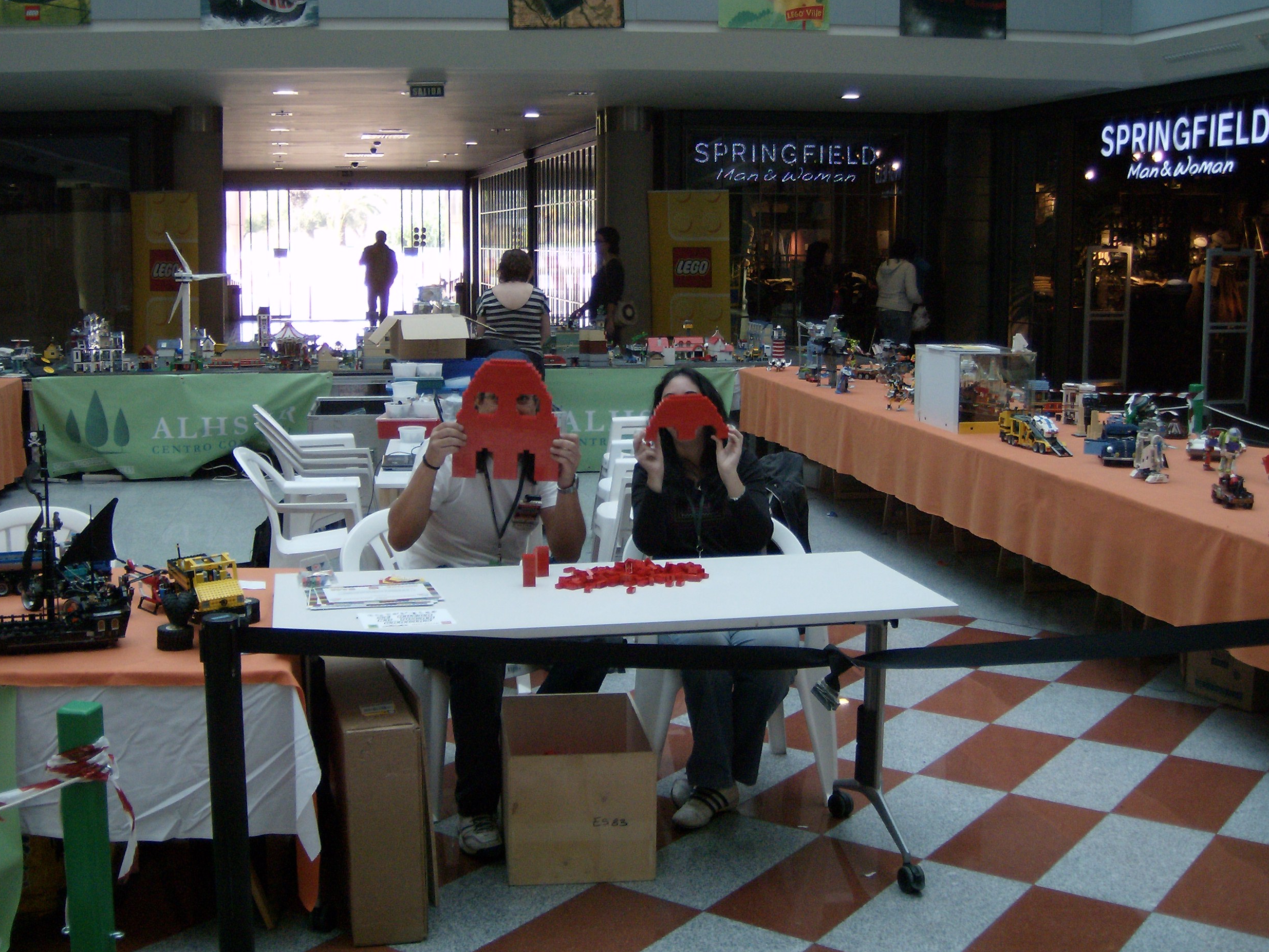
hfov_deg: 45.7
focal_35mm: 41
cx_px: 574
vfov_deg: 35.1
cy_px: 428
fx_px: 1503
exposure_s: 1/73.3
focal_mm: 6
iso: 100
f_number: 2.8
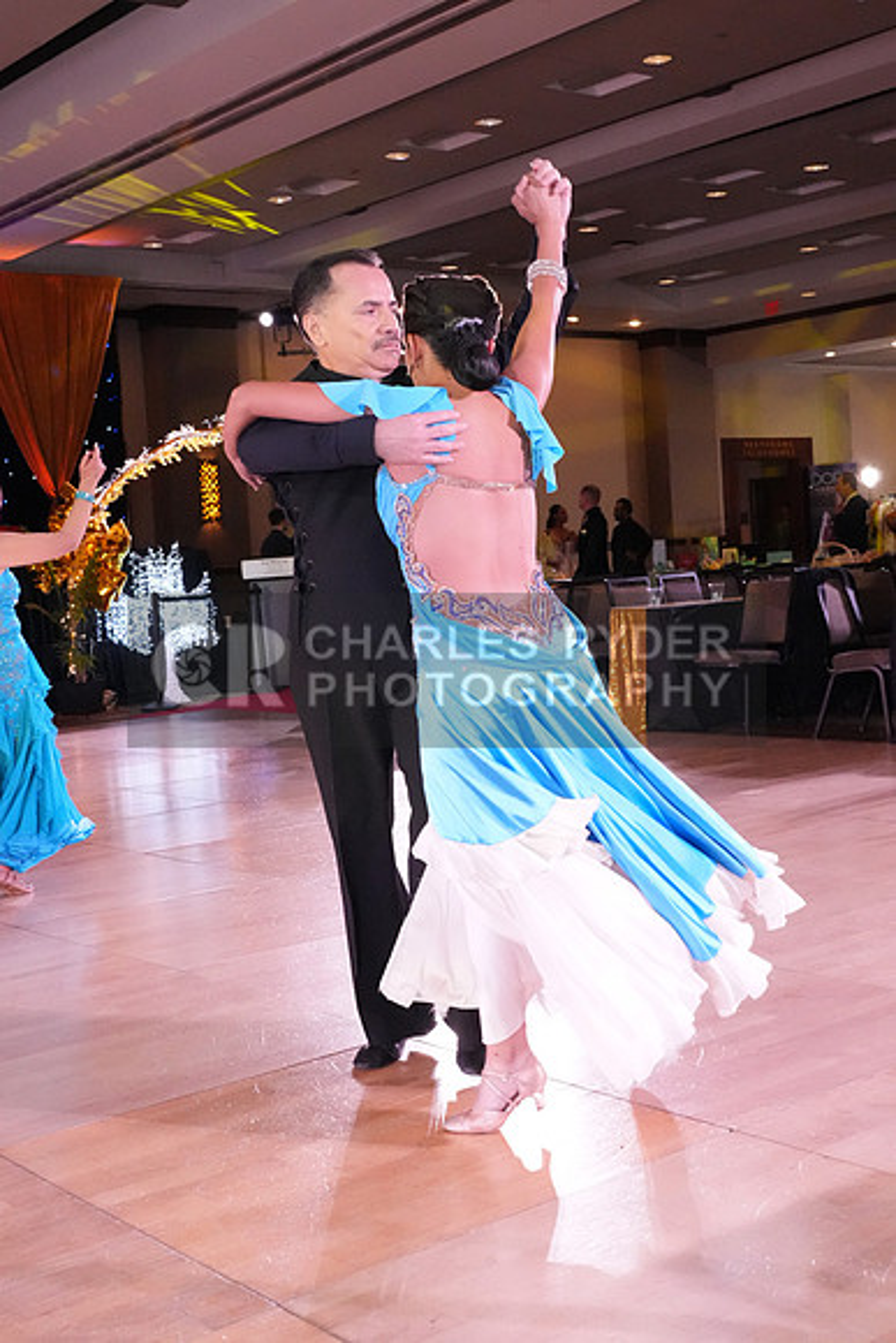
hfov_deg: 31.2
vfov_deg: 45.4
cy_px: 672
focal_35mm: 43
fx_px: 1604
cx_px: 448
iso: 8000
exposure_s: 1/320
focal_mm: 29
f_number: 7.1
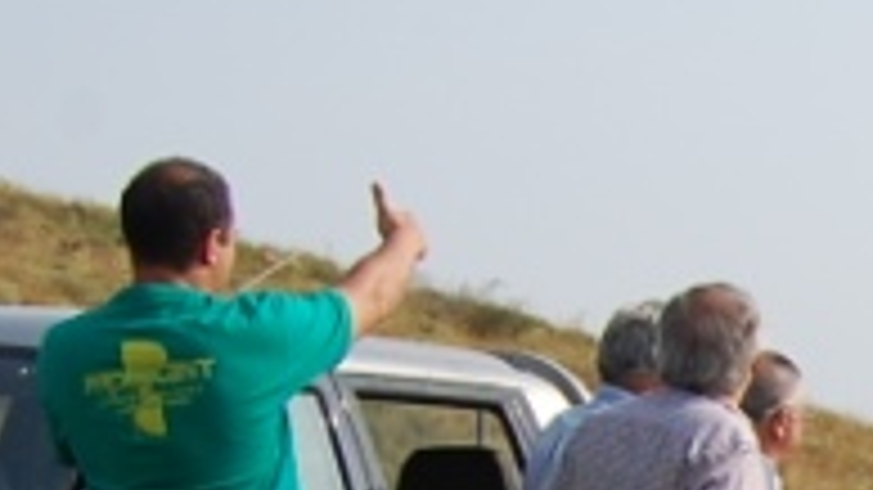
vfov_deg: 5.9
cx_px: 1980
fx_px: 4605
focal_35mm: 199
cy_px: 1180
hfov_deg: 9.7
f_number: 9
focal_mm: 24
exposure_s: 1/320
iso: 200
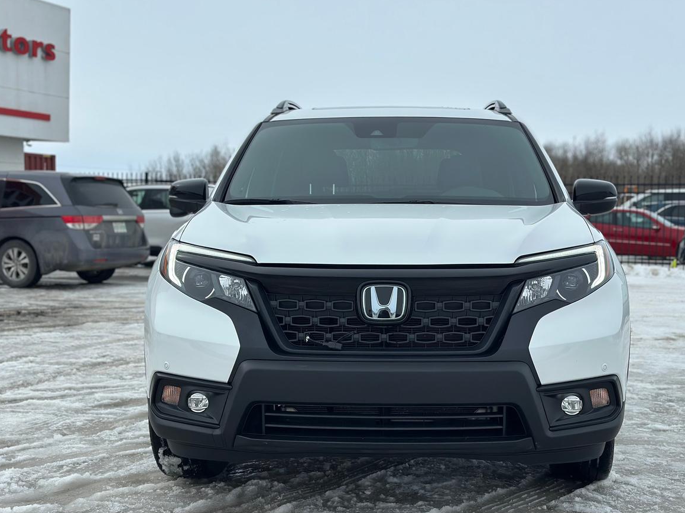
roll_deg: -1.4
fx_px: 1049
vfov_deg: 27.5
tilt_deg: -4.5
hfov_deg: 36.1
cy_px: 280
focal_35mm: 53
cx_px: 375
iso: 80
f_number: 1.78
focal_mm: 6.86
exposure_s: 1/12048
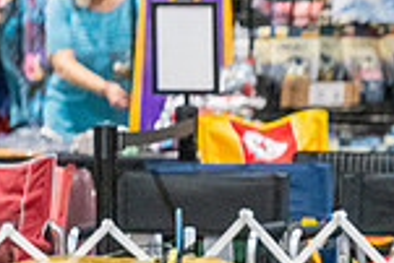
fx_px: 8391
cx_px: 705
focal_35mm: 766
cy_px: 241
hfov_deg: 2.7
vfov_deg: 1.8
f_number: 2.8
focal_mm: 200
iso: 8000
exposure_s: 1/250
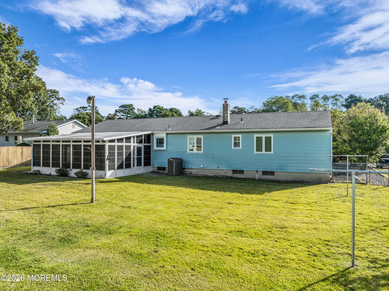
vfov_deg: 56.8
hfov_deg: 71.6
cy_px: 146
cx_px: 194
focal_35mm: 24
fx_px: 270
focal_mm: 12.29
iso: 180
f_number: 2.8
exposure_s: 1/400
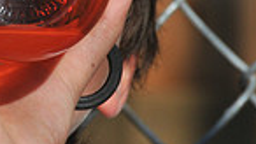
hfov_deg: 1.7
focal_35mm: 1245
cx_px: -30
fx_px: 8448
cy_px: 13
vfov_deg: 1.0
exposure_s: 1/250
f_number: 11
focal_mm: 200
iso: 200
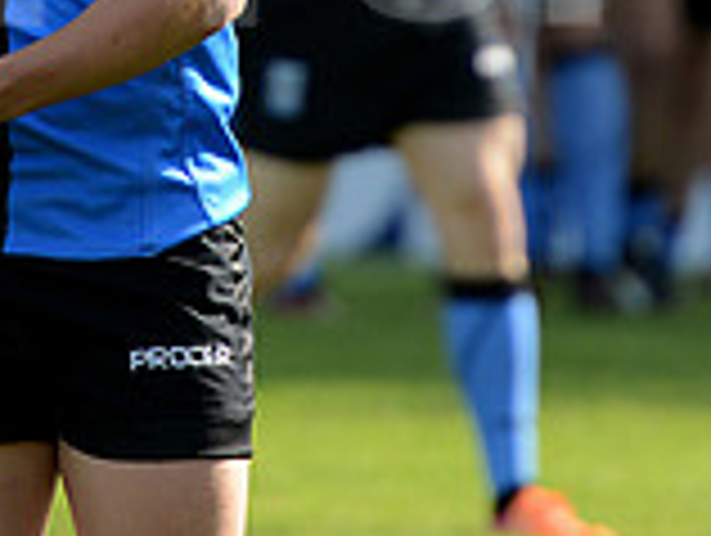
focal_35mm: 953
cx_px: 351
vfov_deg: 1.6
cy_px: -128
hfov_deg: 2.1
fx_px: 19604
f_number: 4
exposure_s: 1/640
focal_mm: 270
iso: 400
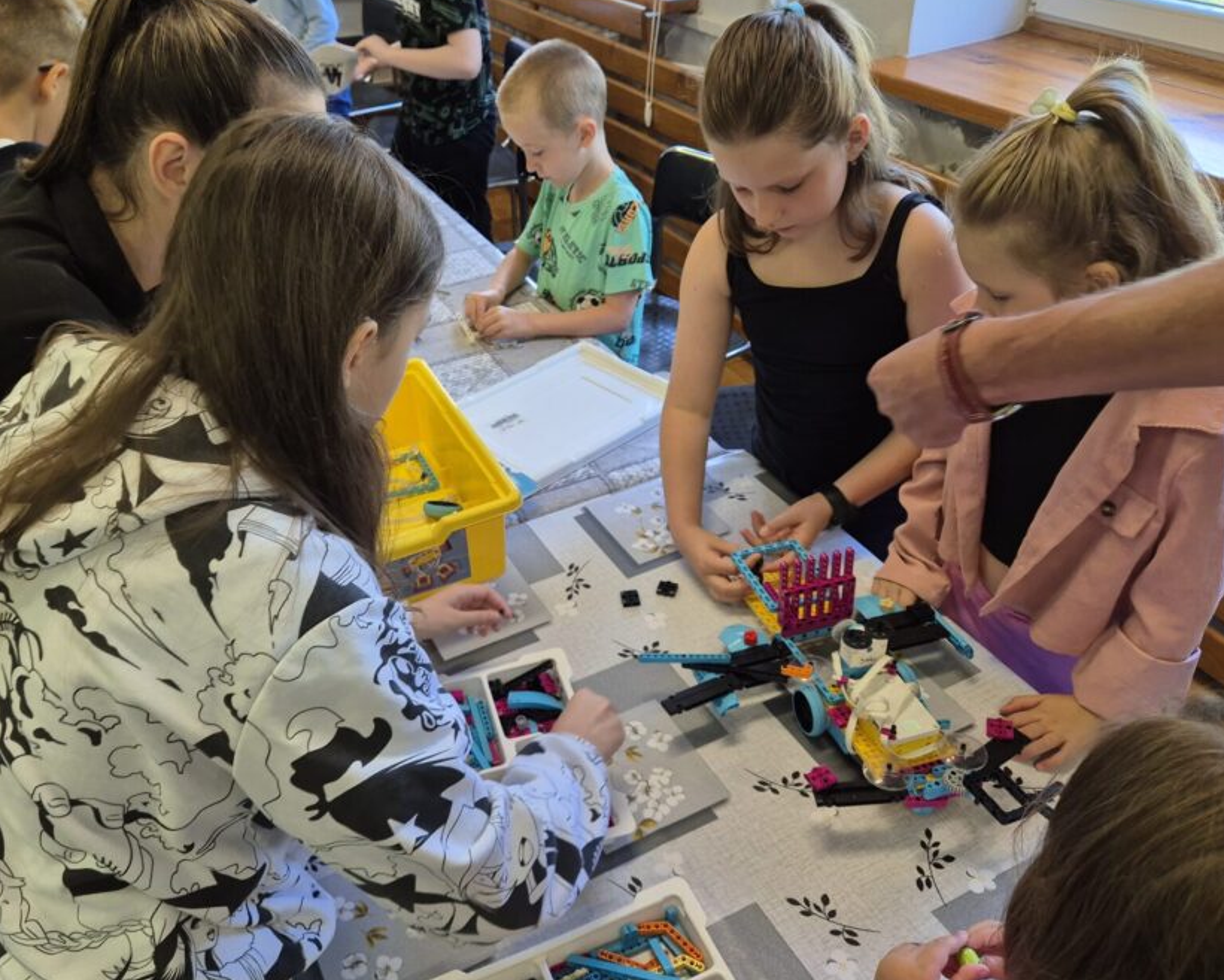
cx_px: 561
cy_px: 530
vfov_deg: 51.5
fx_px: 1014
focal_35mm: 28
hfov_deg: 62.1
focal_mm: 5.4
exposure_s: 1/100
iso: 125
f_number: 1.8
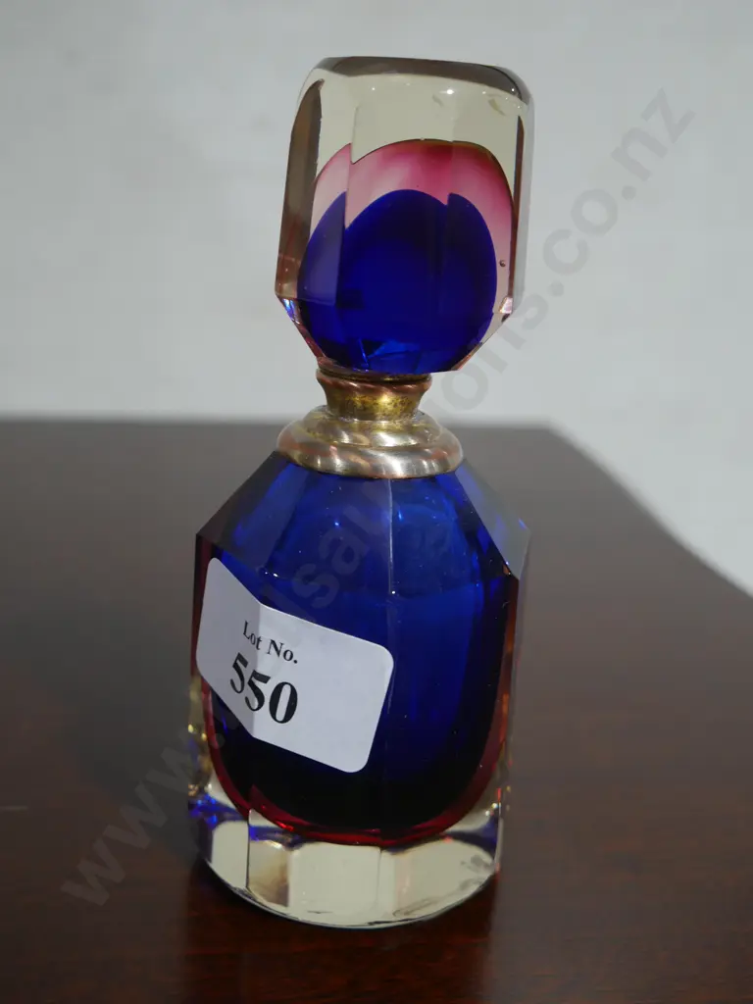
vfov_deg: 42.9
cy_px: 502
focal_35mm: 44
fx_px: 1276
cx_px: 376
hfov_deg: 32.9
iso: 640
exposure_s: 1/60
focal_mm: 22
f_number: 4.7
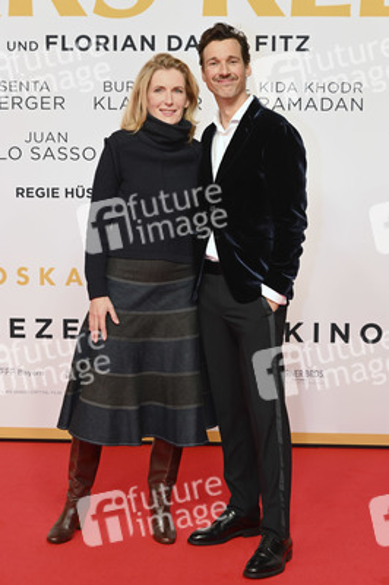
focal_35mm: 64
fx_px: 1039
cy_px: 292
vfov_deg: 31.4
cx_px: 194
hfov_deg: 21.2
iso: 640
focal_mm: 64
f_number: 5
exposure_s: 1/125
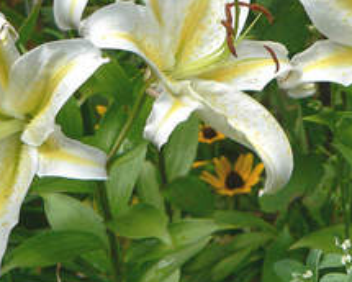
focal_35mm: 341
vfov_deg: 4.5
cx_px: 205
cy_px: 21
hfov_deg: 5.7
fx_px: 3552
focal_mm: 28.5
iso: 80
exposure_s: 1/250
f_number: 4
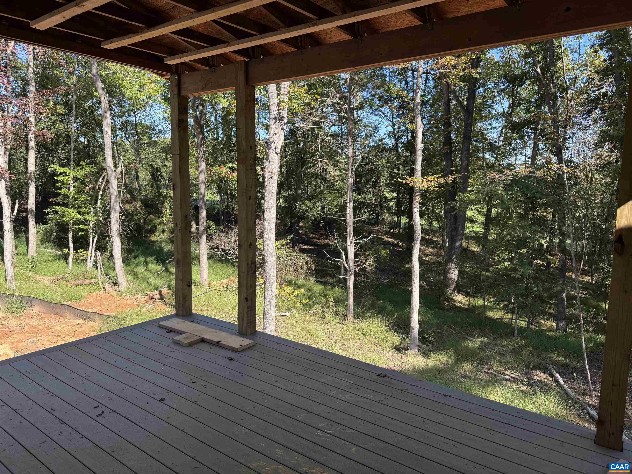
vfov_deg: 56.8
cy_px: 237
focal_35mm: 24
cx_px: 316
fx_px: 438
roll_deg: -0.5
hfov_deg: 71.6
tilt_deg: -7.0
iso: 80
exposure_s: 1/685
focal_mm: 6.76
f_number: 1.78
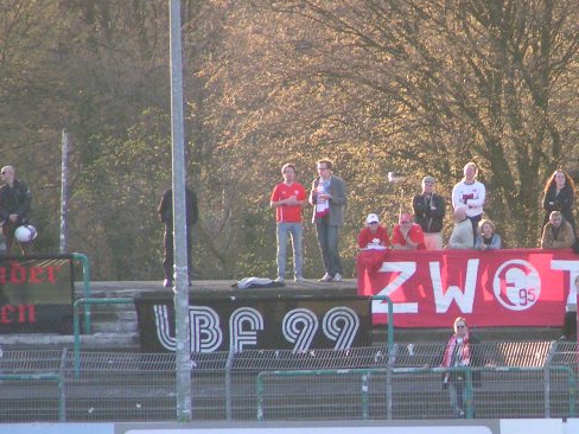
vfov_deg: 2.4
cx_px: 466
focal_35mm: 623
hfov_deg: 3.2
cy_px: 281
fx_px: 10421
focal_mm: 58
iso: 200
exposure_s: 1/320
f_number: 3.5
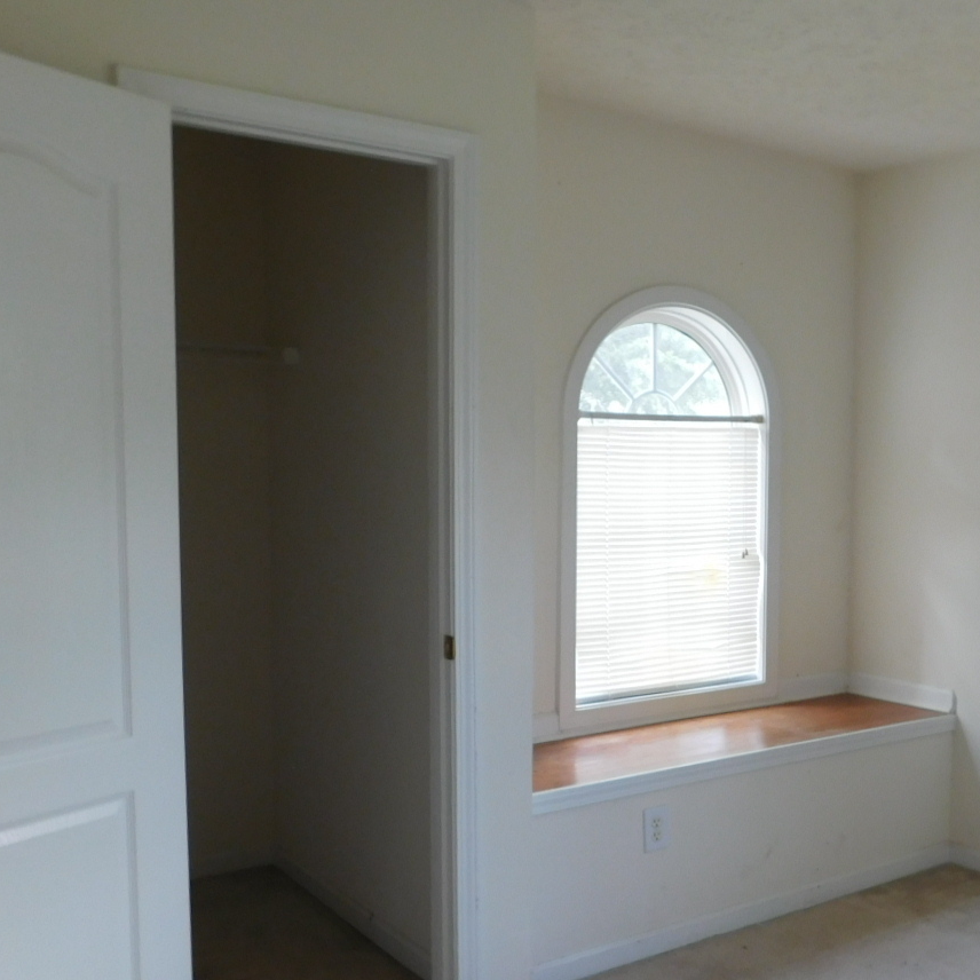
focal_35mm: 38
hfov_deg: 41.3
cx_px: 832
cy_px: 559
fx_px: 1217
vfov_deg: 43.7
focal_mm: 4
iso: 125
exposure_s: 1/30
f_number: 3
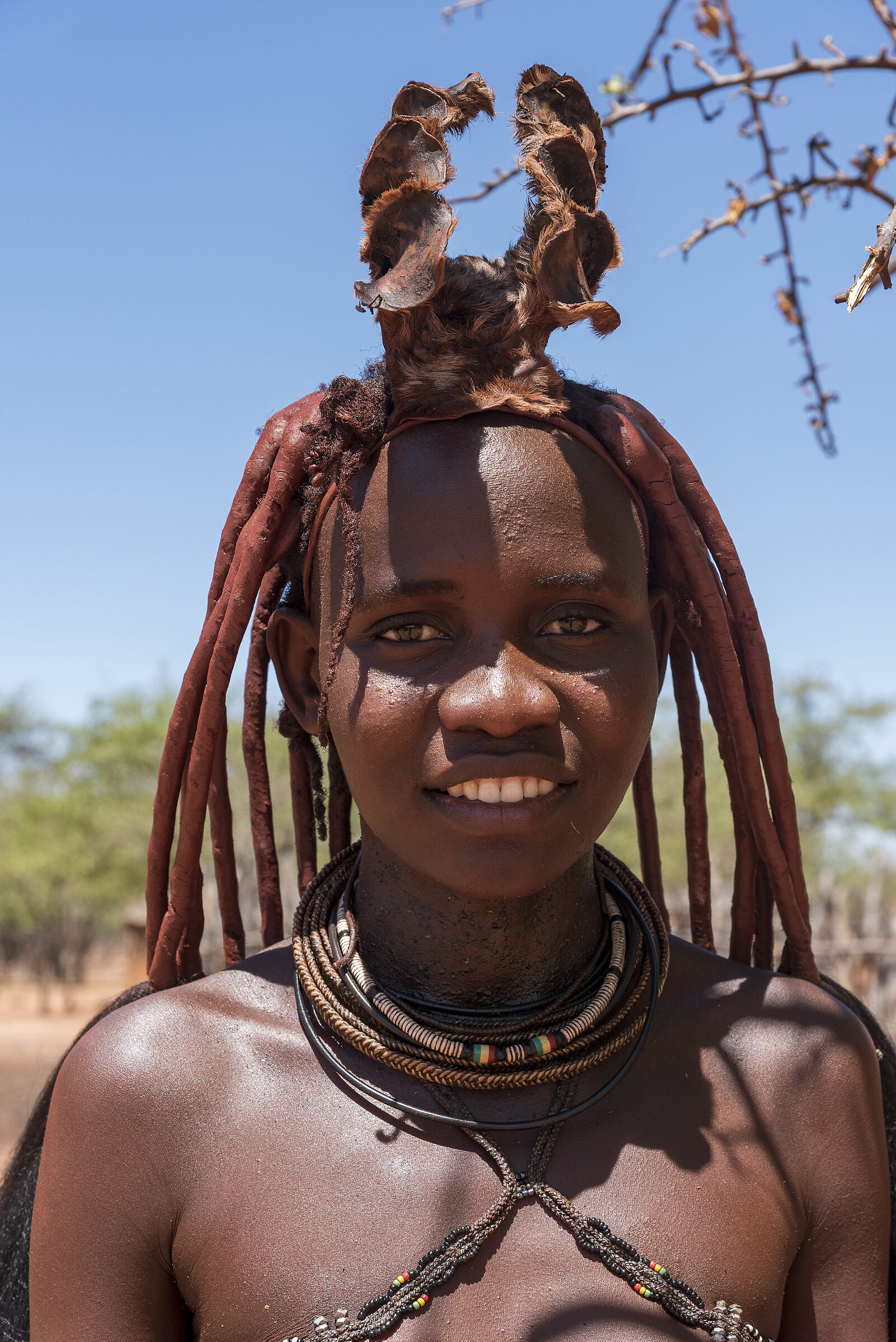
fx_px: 2424
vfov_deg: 30.9
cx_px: 448
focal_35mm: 65
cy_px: 671
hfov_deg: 20.9
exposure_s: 1/320
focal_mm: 65
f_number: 8
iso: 200
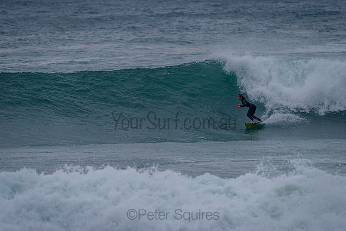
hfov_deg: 3.4
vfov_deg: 2.2
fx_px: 5888
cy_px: 116
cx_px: 173
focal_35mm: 613
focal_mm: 500
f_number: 5.6
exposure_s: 1/2000
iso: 500
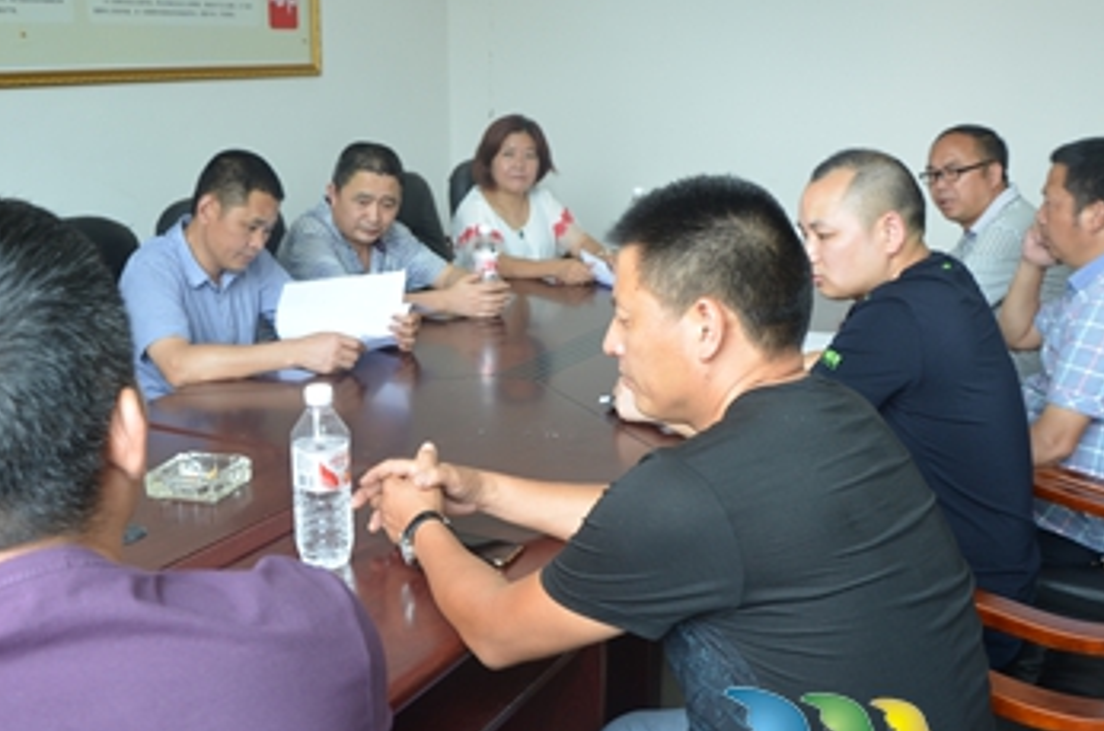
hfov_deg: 49.5
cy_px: 369
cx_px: 472
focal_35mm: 39
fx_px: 1193
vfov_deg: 34.0
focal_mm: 18
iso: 400
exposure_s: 1/60
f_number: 4
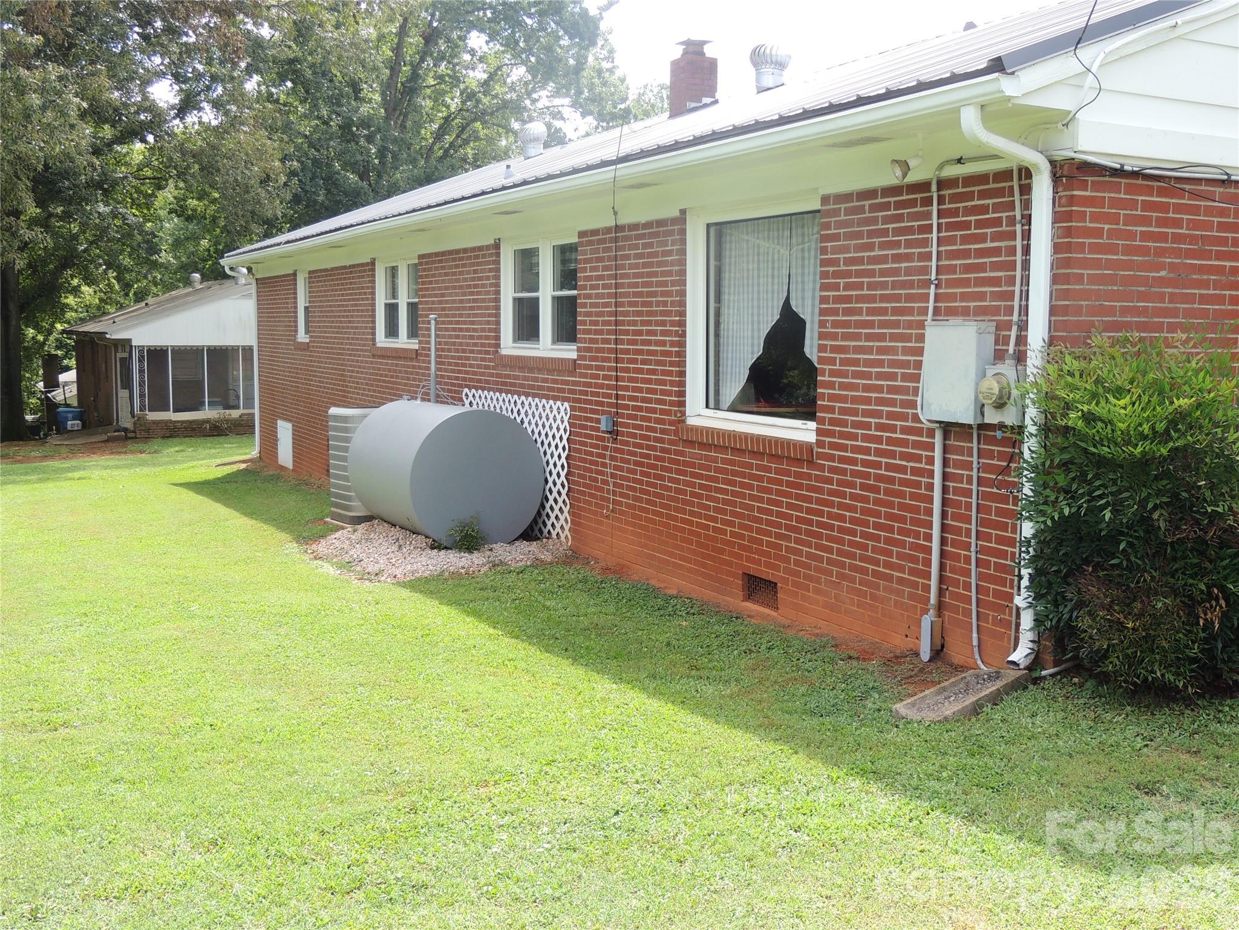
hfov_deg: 52.6
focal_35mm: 35
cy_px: 465
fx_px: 1253
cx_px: 620
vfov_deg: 40.7
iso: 100
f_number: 3.3
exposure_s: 1/250
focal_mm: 6.2
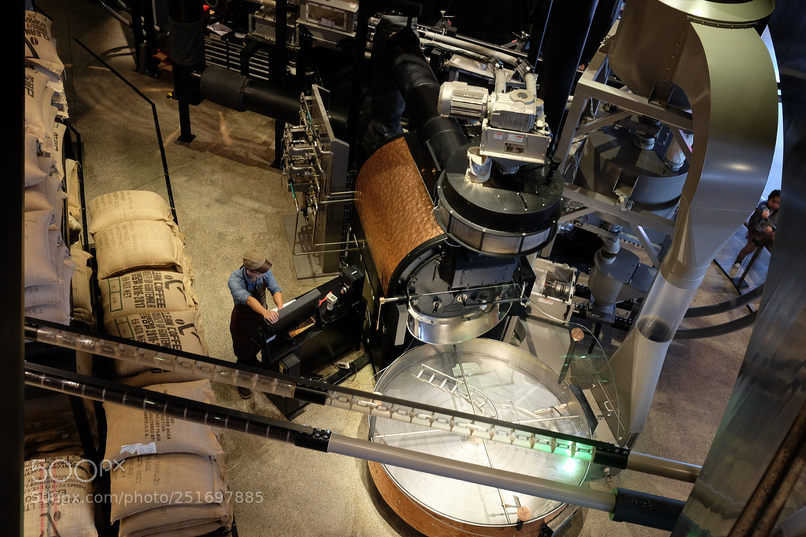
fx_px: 783
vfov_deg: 37.8
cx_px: 403
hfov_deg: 54.4
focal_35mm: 35
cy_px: 268
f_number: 4
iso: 800
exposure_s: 1/20
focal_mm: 23
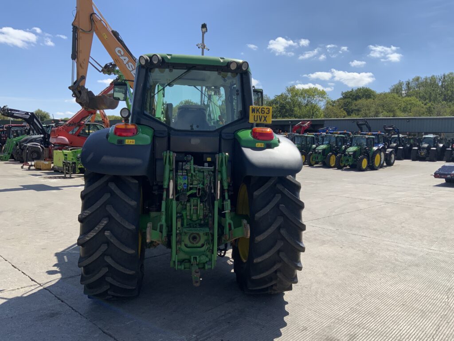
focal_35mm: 29
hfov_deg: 61.7
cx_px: 227
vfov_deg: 48.2
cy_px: 170
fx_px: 380
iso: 20
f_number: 1.8
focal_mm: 3
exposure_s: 1/1984
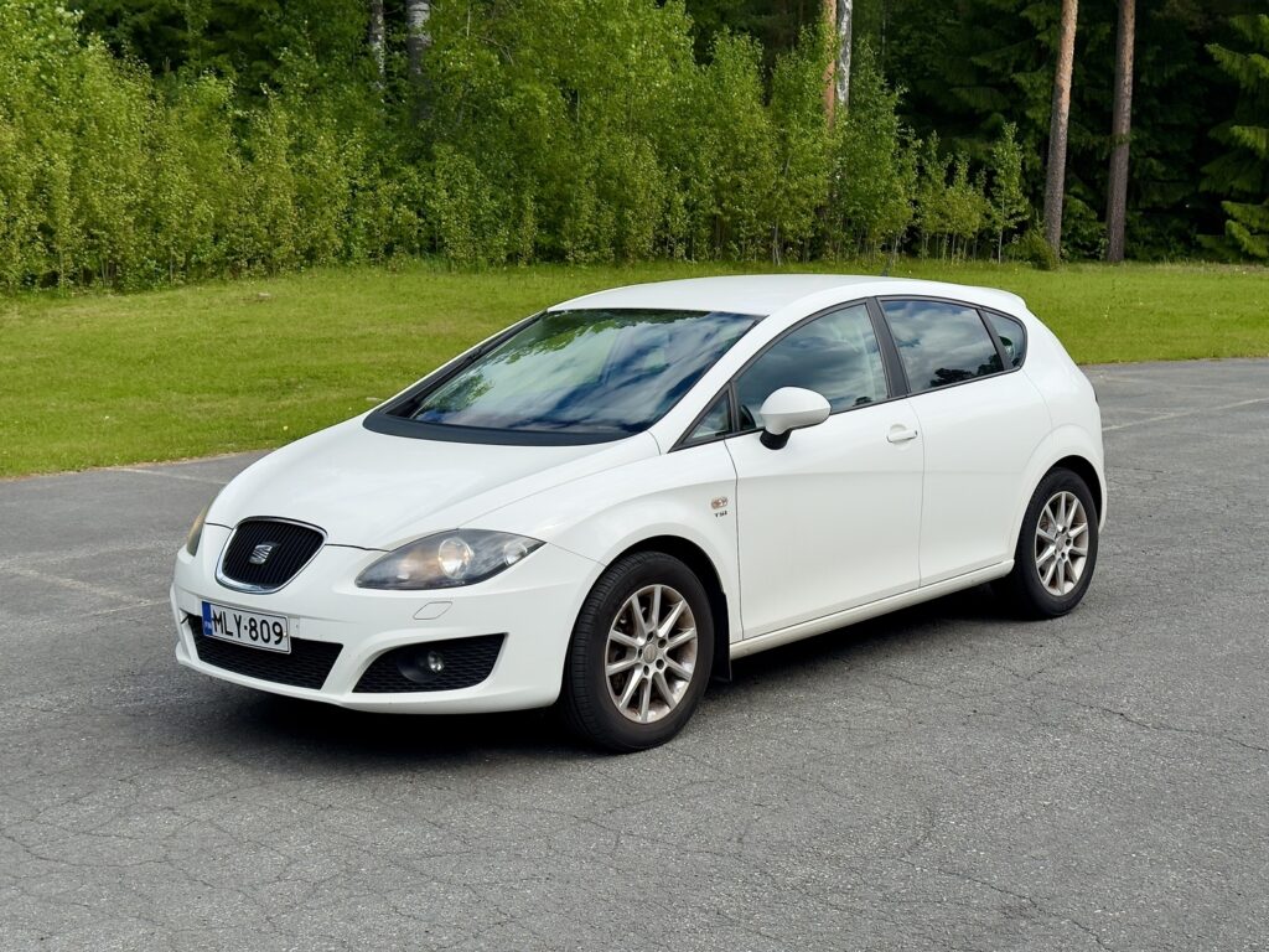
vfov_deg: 30.3
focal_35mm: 48
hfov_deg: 39.7
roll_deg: +0.2
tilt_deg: -8.7
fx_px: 1760
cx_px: 634
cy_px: 476
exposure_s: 1/3817
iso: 64
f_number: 1.78
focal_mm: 6.76
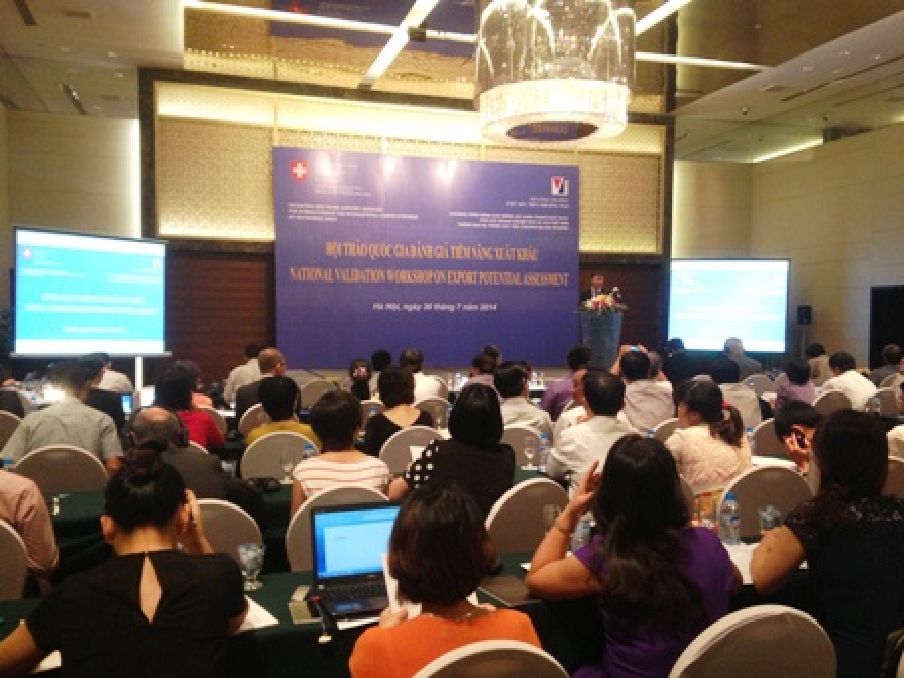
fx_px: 862
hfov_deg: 55.4
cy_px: 339
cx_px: 452
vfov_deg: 42.9
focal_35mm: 33
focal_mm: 4.13
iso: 320
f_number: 2.4
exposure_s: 1/20
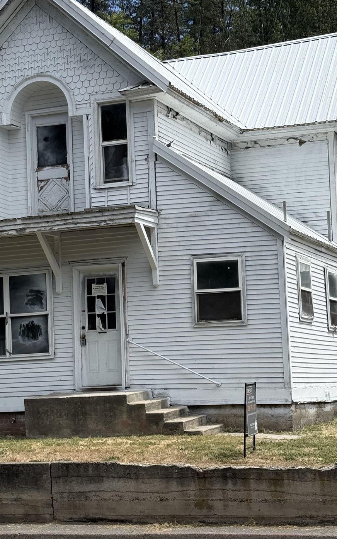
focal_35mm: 84
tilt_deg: +7.8
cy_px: 229
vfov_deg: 24.6
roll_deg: +1.7
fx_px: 1235
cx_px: 122
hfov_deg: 15.5
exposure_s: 1/4878
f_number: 1.78
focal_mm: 6.76
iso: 64
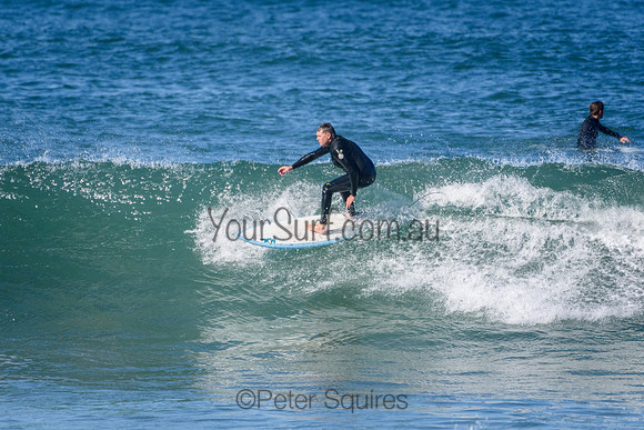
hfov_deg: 2.7
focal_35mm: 750
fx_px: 13421
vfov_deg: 1.8
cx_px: 322
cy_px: 215
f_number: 5.6
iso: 720
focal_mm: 500
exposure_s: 1/4000
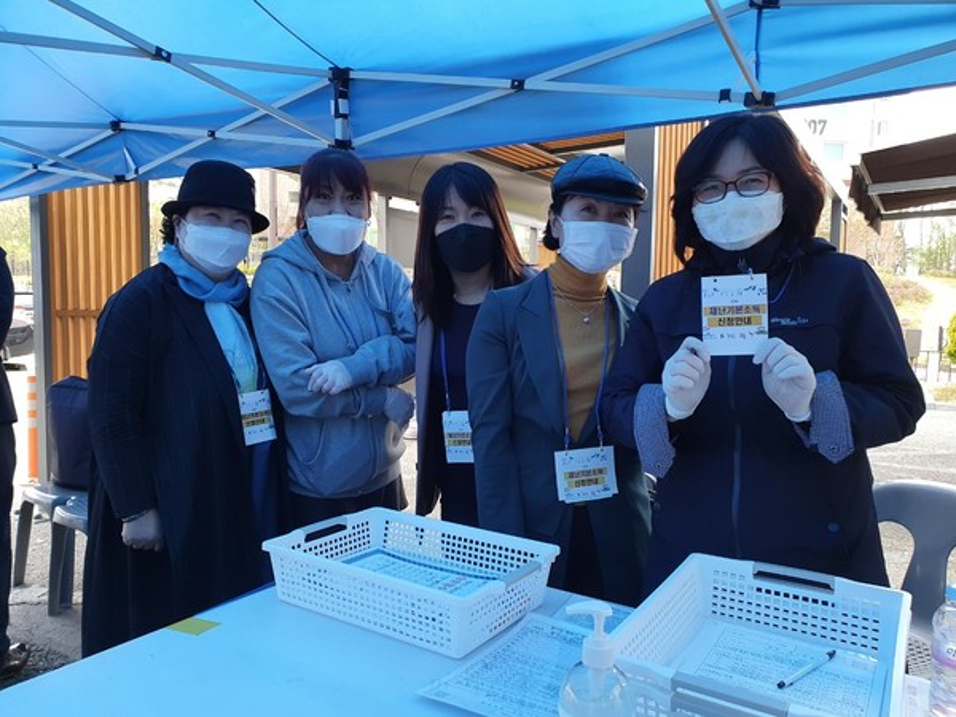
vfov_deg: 53.1
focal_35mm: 26
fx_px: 718
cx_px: 478
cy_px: 358
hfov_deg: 67.3
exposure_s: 1/120
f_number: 2.4
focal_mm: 4.32
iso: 200
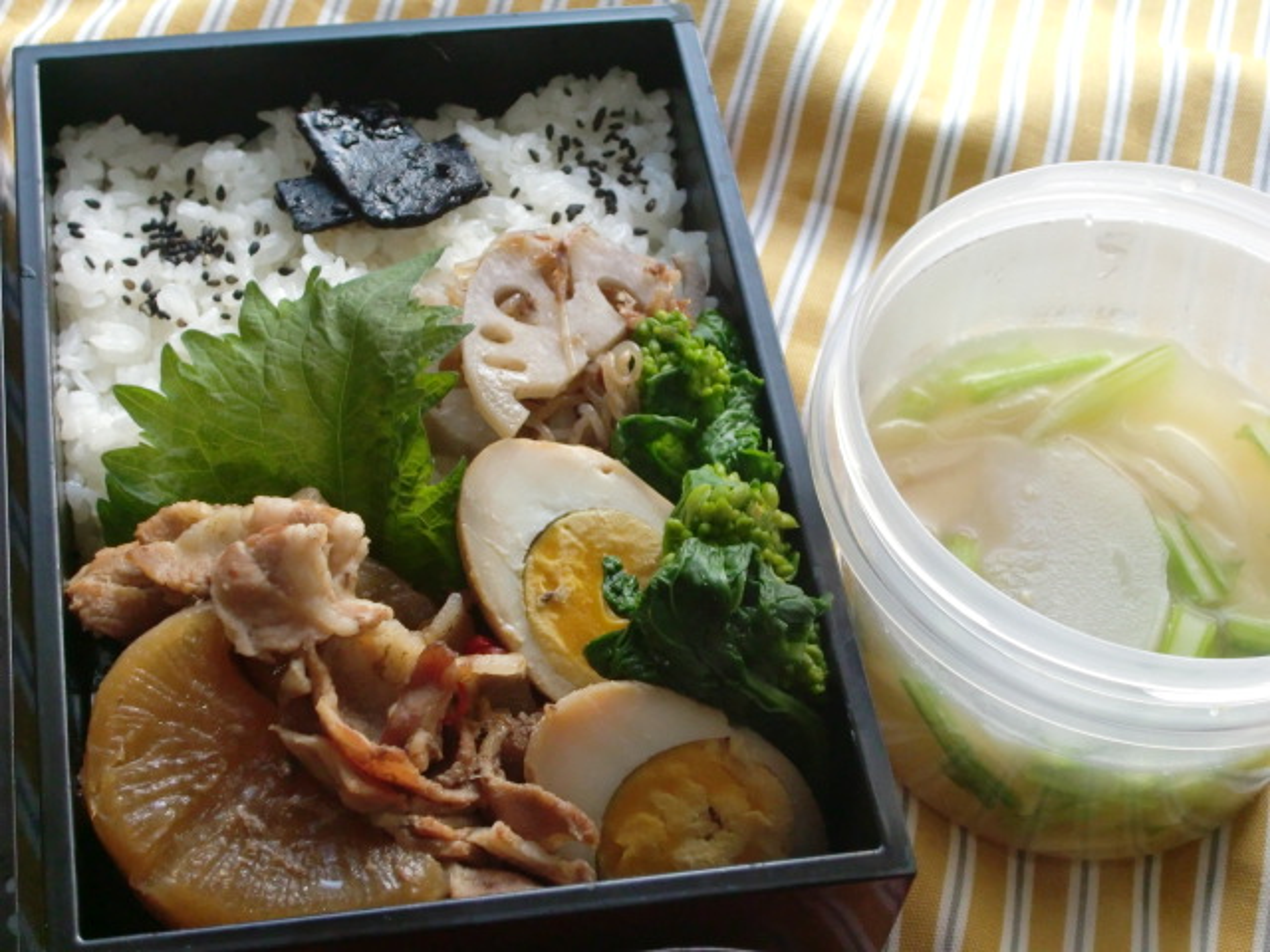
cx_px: 635
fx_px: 2421
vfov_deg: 22.3
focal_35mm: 66
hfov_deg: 29.4
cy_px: 476
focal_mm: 11.7
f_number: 4.1
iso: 400
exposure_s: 1/80
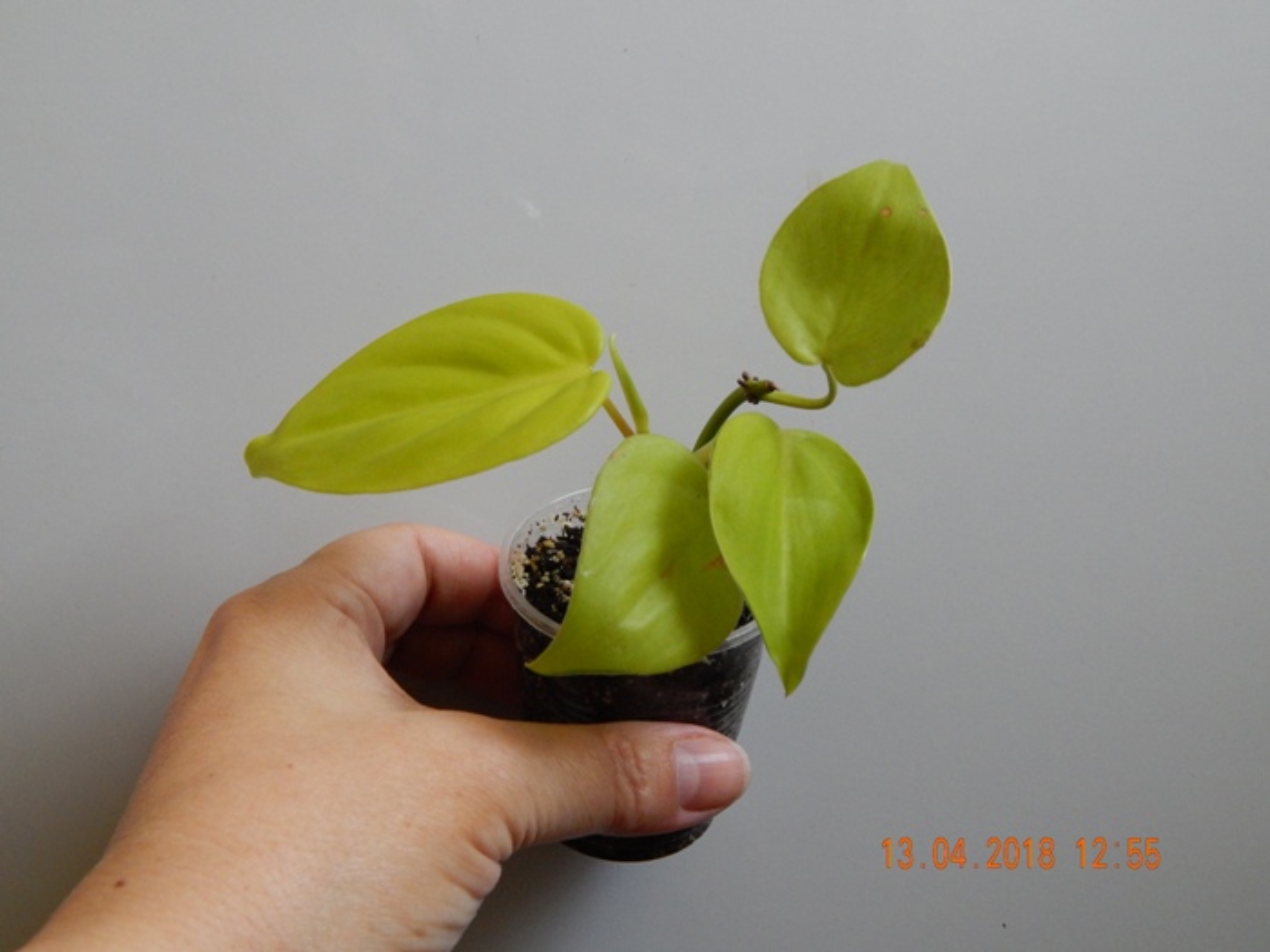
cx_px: 635
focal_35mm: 43
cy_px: 476
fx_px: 1578
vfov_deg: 33.6
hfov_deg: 43.9
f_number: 3.6
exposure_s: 1/60
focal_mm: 7.7
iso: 400
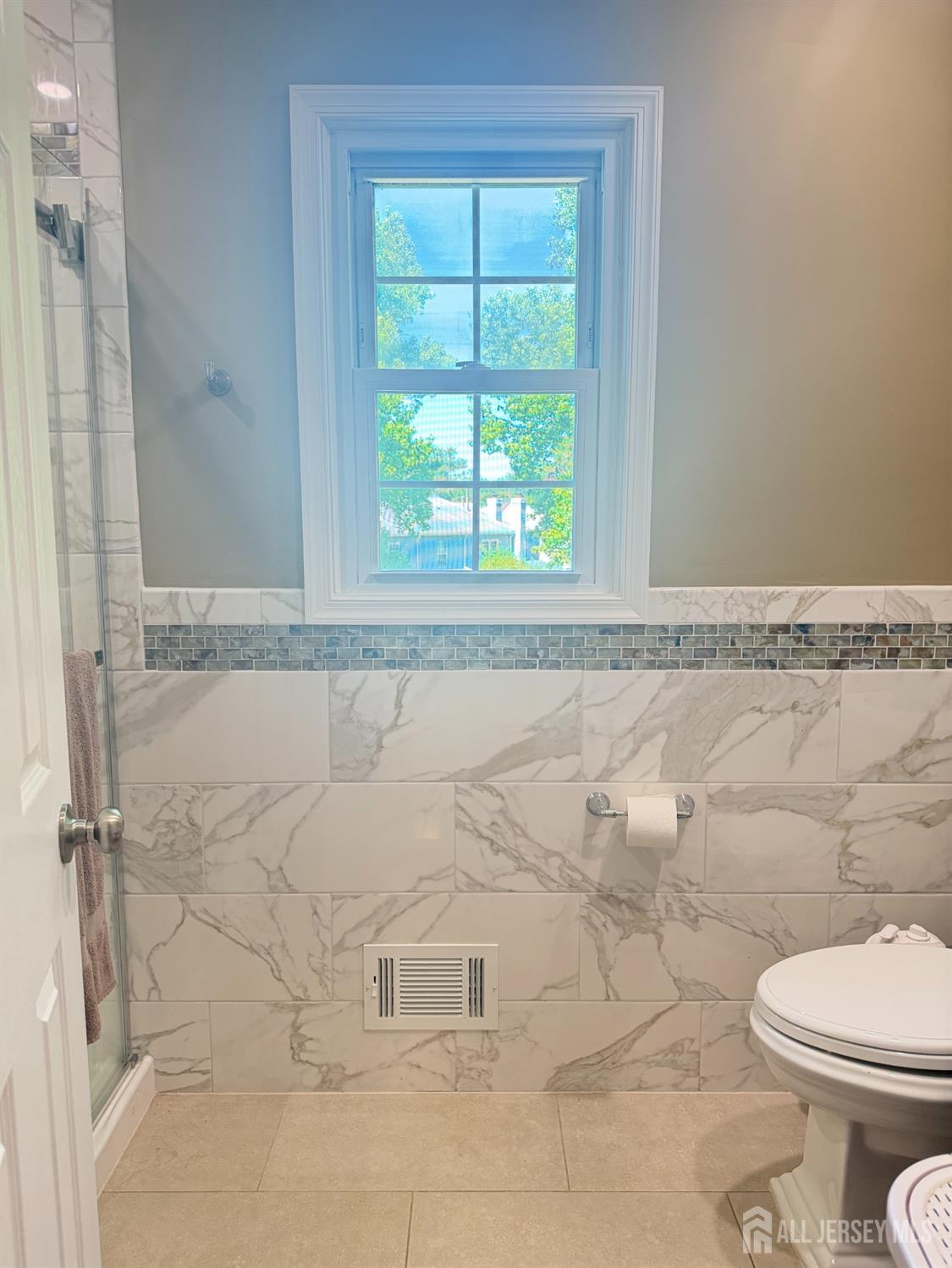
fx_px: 880
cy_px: 634
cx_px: 476
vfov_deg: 71.6
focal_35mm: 24
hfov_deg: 56.8
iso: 400
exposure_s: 1/120
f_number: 1.78
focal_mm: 6.76
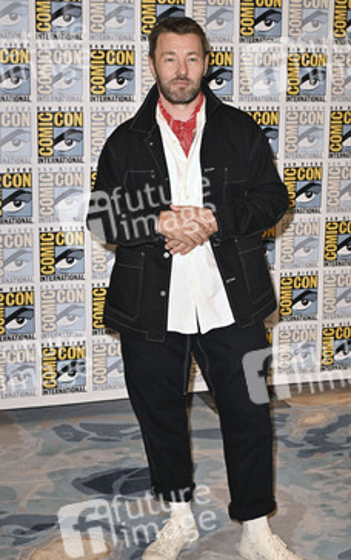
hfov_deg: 22.8
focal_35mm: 57
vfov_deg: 35.7
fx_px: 871
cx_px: 182
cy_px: 291
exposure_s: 1/250
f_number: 5
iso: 2500
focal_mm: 51
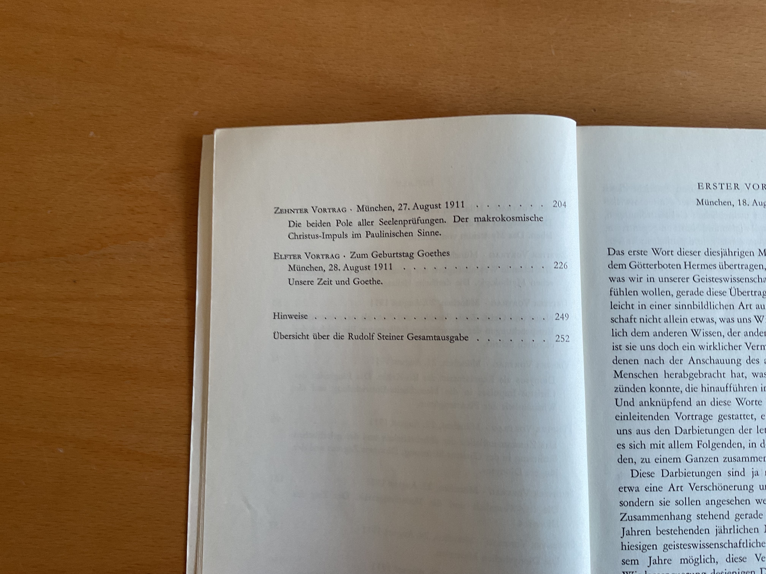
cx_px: 383
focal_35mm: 29
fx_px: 642
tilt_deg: -83.3
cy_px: 287
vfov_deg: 48.2
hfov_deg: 61.7
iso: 80
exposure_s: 1/60
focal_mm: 3
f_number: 1.8
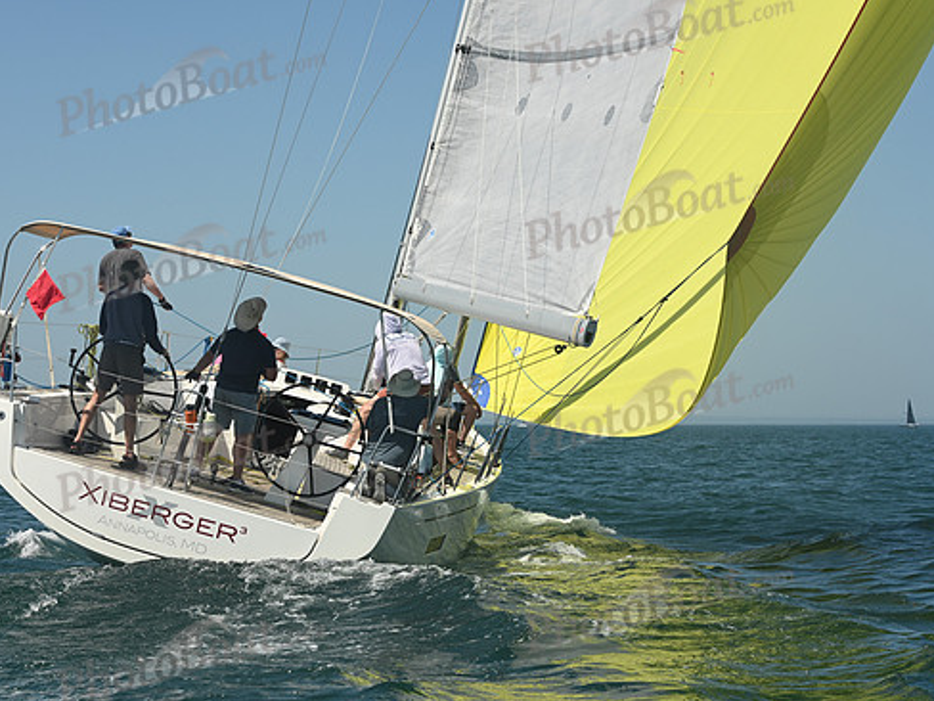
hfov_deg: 24.4
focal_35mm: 80
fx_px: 2159
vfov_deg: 18.4
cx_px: 427
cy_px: 336
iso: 320
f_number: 9
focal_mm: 70
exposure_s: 1/1000
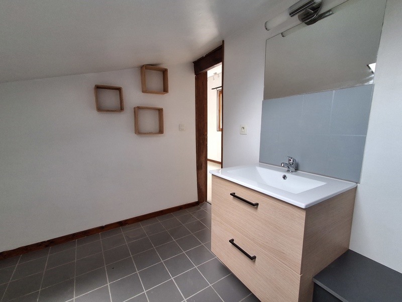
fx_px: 186
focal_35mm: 16
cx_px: 201
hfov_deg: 94.5
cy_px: 151
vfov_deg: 78.1
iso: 200
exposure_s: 1/50
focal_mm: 1.64
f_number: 2.2
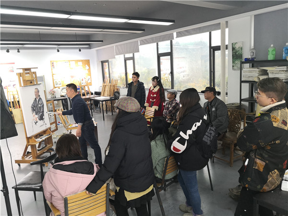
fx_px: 225
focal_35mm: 27
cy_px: 108
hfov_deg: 65.3
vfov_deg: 51.4
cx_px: 144
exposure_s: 1/50
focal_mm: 3.95
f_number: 1.6
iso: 125
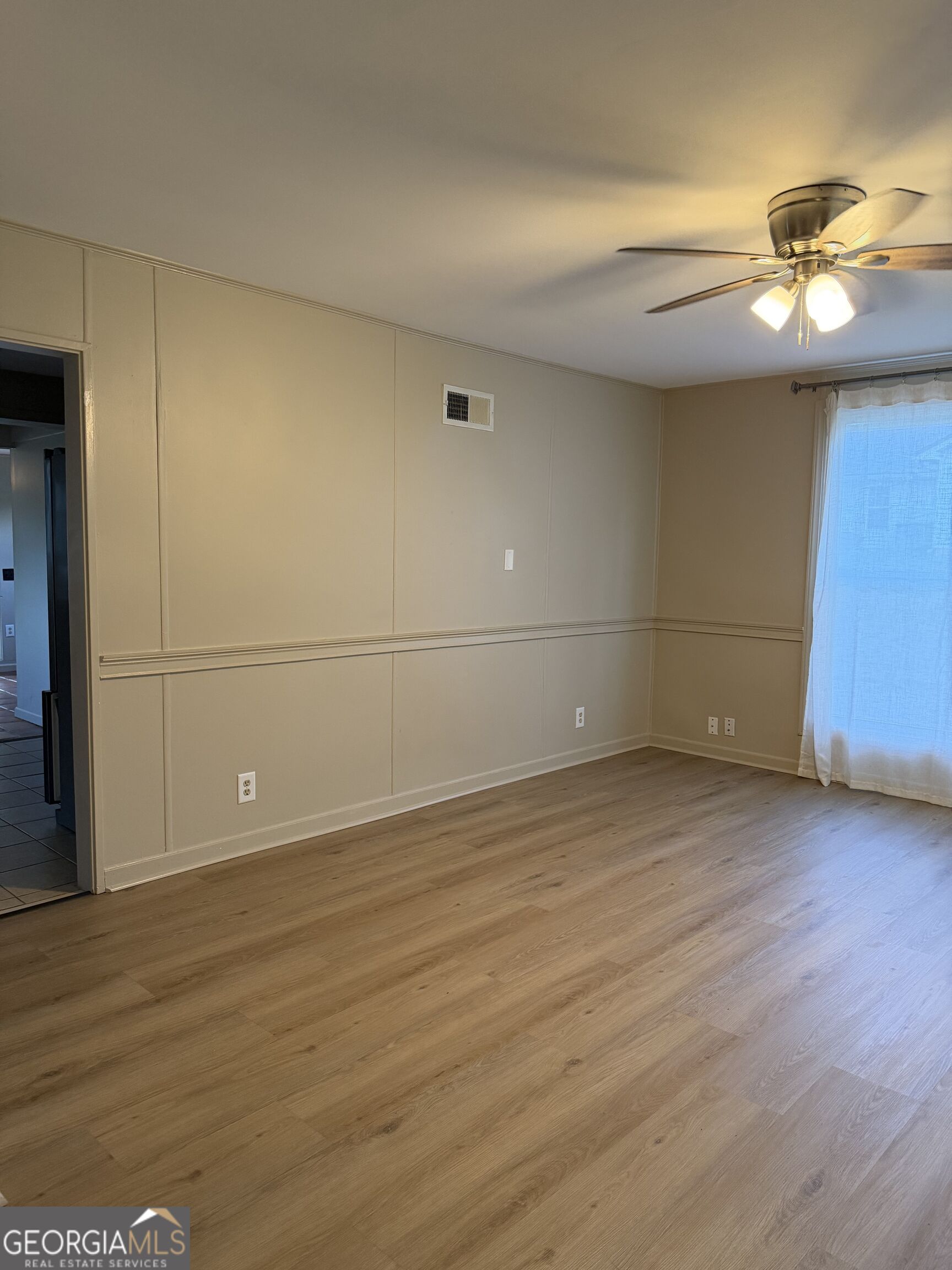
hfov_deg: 56.8
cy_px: 635
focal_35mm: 24
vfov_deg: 71.6
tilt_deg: -6.0
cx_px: 476
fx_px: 880
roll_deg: -1.2
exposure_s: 1/120
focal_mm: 6.76
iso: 400
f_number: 1.78
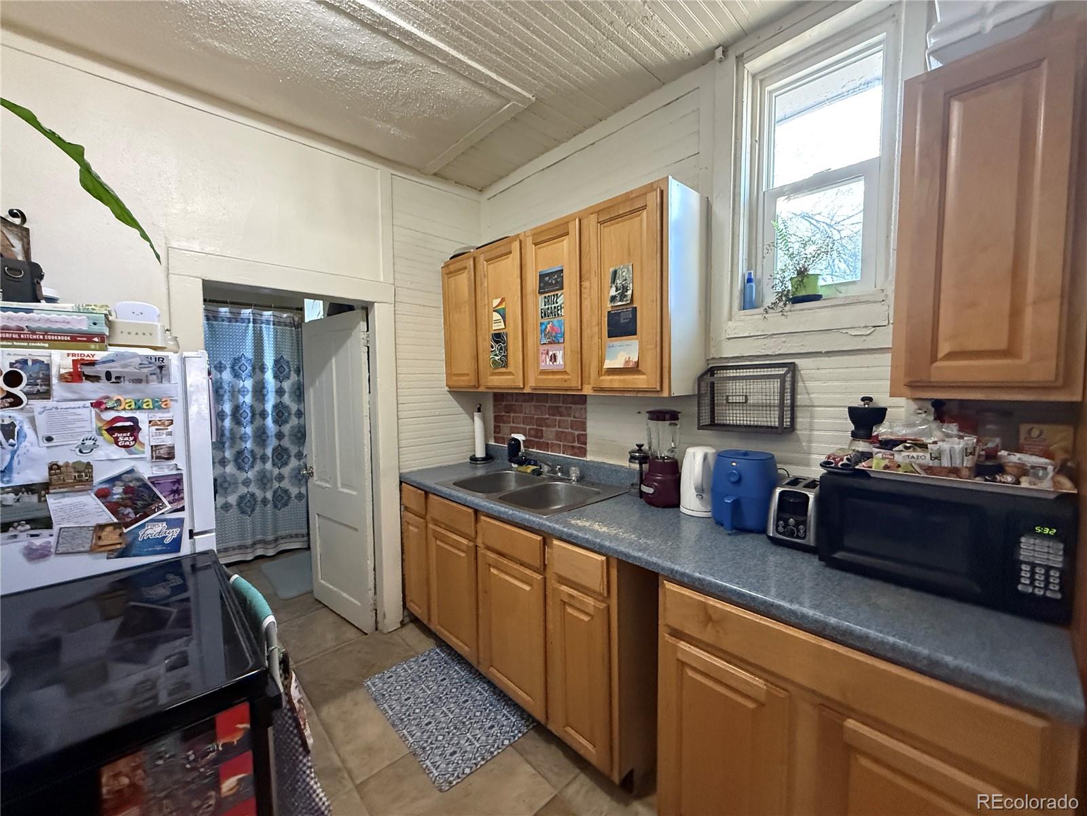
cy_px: 408
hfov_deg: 102.1
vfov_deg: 85.7
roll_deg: -0.5
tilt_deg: -3.2
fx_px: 440
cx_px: 544
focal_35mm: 14
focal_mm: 2.22
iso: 800
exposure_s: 1/60
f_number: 2.2
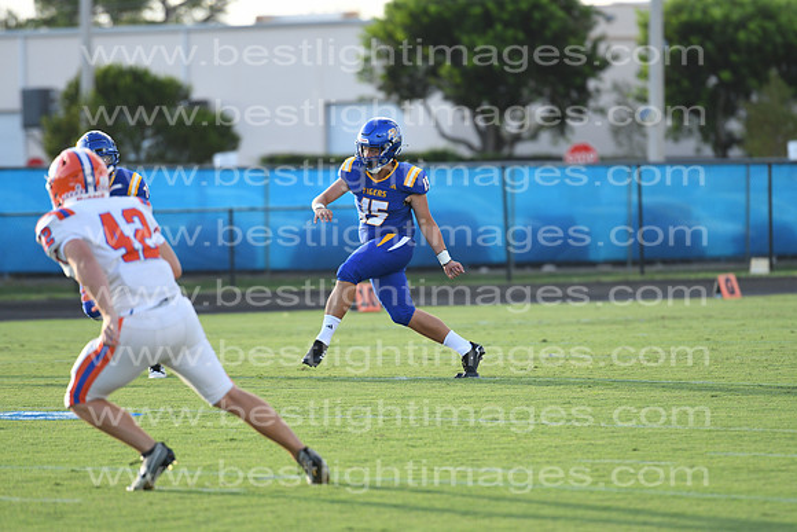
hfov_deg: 6.9
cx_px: 398
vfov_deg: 4.6
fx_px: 6643
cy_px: 266
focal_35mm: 300
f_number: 4
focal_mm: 200
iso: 200
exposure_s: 1/500
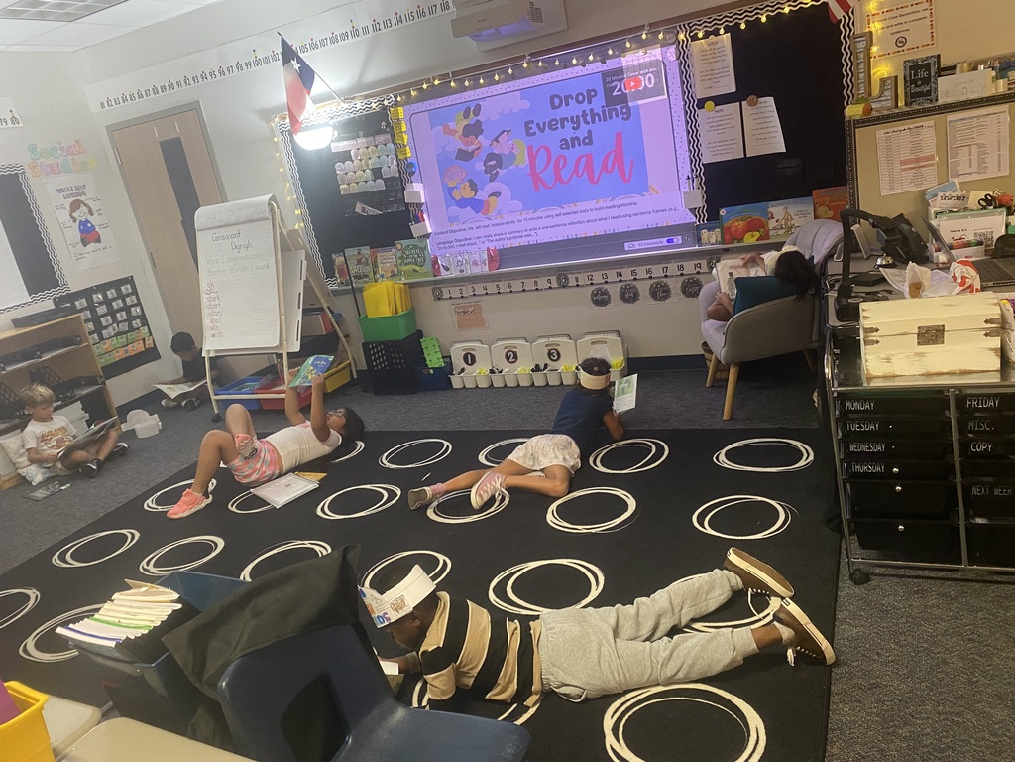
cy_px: 381
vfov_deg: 53.1
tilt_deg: -17.0
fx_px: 762
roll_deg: +11.3
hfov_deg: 67.3
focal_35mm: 26
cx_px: 508
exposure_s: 1/60
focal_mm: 4.25
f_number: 1.8
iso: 400
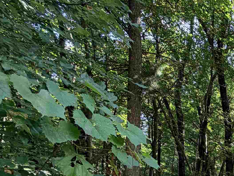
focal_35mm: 41
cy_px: 203
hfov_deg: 34.7
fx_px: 277
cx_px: 292
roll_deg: -1.8
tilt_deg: +5.2
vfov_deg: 30.6
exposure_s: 1/121
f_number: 2.2
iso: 50
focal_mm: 2.22
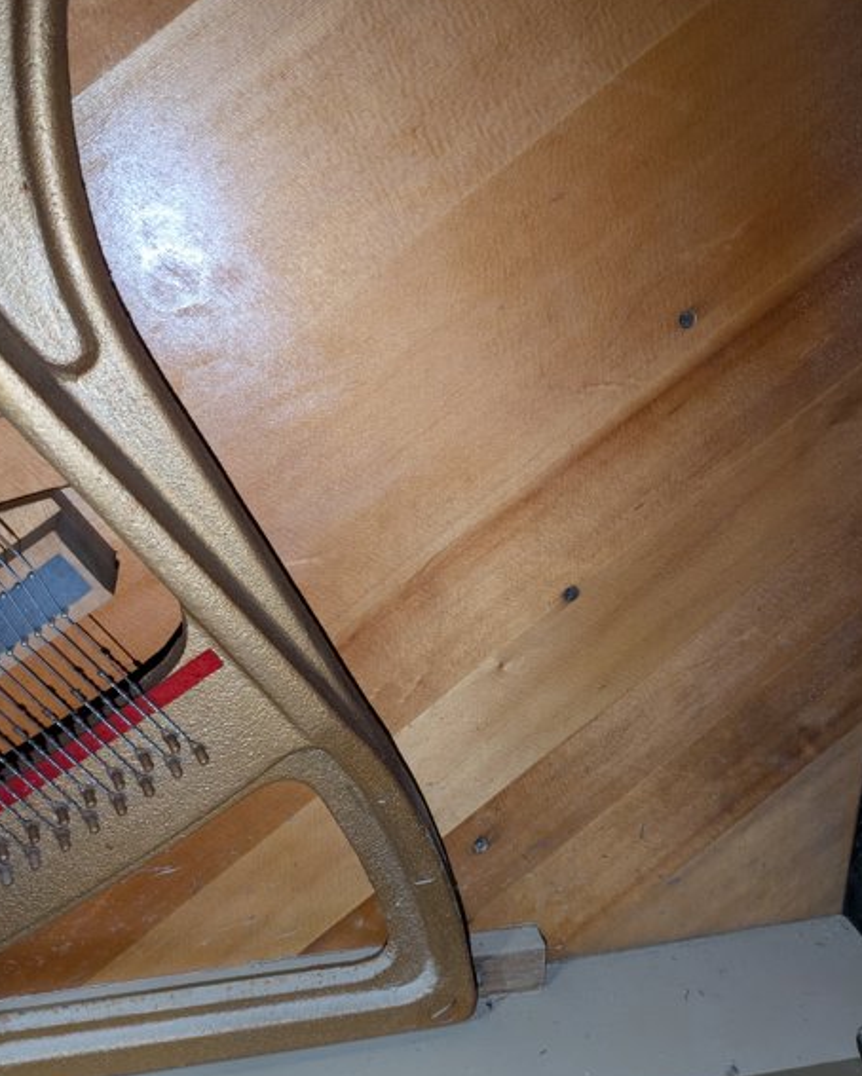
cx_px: 413
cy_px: 474
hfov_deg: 47.1
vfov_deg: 57.0
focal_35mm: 31
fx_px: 988
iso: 308
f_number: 1.89
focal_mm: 5.43
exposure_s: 1/25
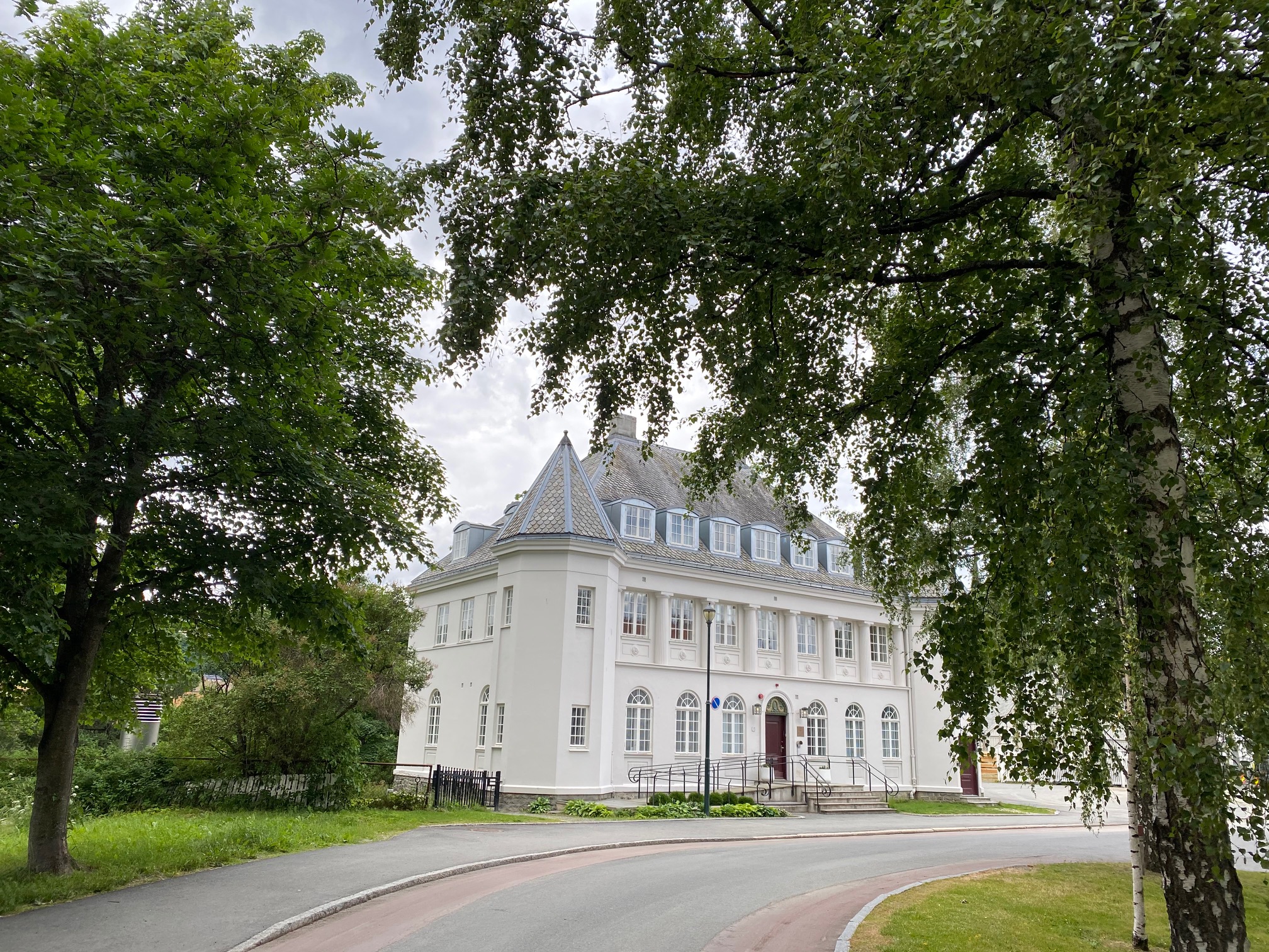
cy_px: 476
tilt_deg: +16.0
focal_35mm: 26
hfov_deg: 67.3
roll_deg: -2.1
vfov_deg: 53.1
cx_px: 634
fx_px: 953
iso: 32
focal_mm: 4.25
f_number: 1.8
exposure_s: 1/827
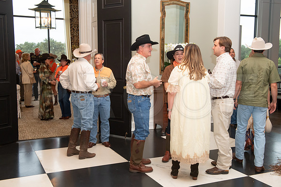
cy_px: 94
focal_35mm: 41
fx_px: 323
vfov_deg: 32.4
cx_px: 140
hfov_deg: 47.0
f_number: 5.6
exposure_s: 1/100
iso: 3200
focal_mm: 40
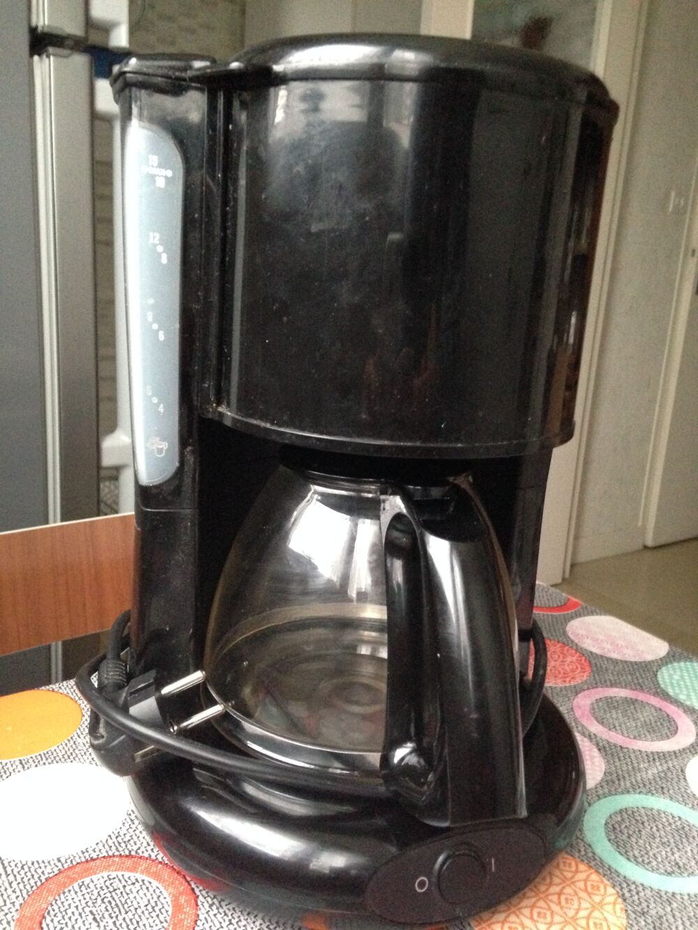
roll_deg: -1.0
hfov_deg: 43.0
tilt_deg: -15.8
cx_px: 349
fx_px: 887
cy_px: 465
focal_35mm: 33
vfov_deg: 55.3
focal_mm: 4.12
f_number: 2.4
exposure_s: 1/15
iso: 800
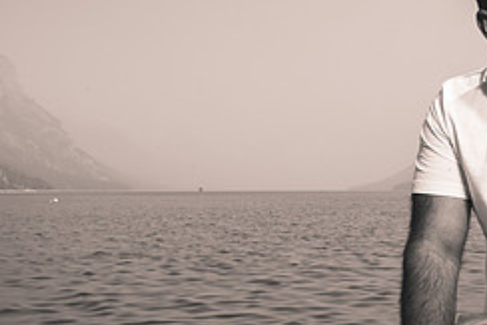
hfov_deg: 34.4
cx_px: 355
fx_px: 772
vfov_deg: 23.6
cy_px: 243
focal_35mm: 57
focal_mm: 24
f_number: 18
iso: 200
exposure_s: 1/160
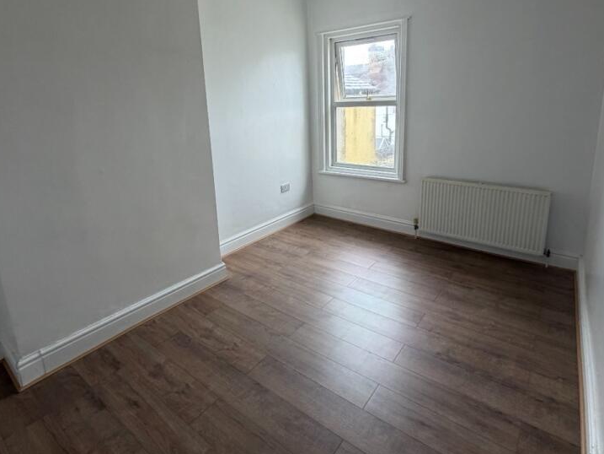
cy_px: 173
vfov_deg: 65.1
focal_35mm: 20
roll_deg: +2.3
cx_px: 300
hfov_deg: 81.7
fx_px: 349
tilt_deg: -12.7
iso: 250
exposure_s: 1/121
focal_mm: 2.22
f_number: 2.2
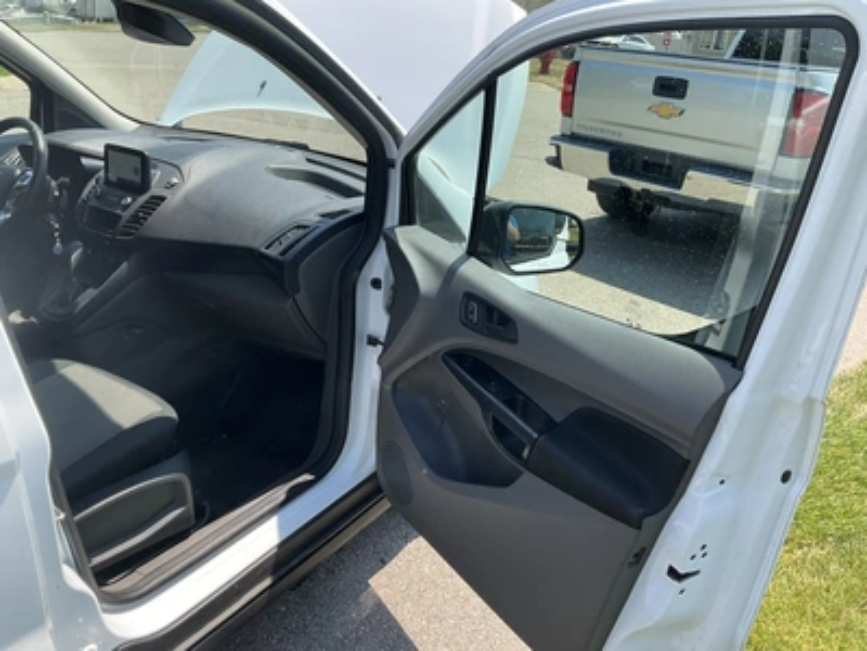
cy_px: 326
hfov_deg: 61.7
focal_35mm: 29
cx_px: 434
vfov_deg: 48.2
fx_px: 726
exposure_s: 1/657
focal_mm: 3
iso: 25
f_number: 1.8
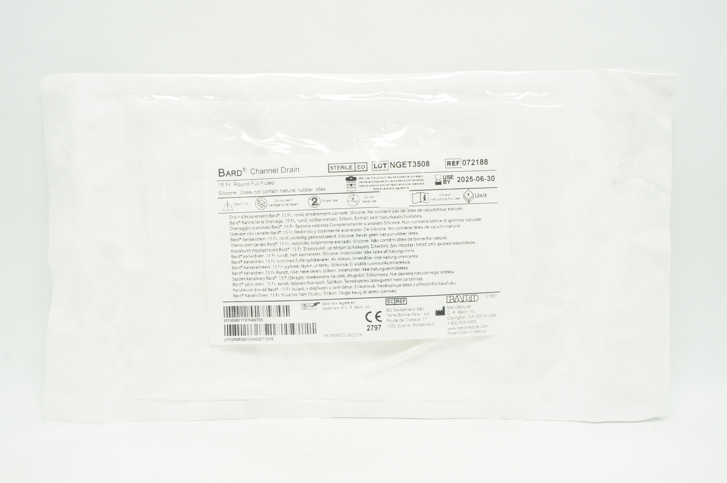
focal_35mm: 36
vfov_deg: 36.8
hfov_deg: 53.2
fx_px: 726
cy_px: 242
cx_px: 364
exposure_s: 1/15
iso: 400
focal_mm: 24
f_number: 11
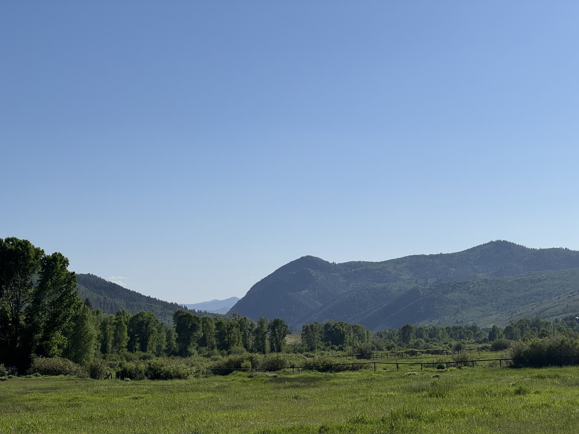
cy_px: 217
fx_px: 1288
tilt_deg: +3.7
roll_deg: +1.7
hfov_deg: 25.3
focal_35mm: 77
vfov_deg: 19.1
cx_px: 290
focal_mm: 9
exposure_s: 1/2053
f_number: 2.8
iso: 25
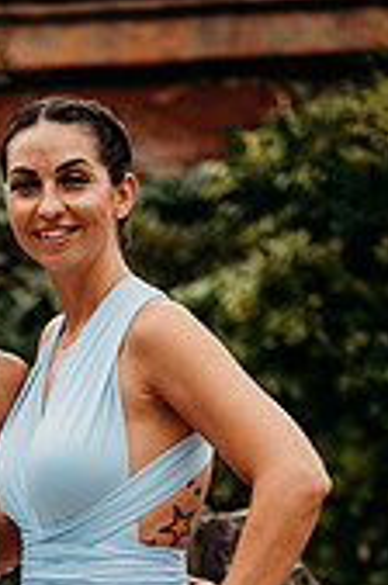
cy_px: 737
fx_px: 3668
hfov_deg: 6.0
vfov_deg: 9.0
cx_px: -57
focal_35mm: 226
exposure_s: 1/1600
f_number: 2.2
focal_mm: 85
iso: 100
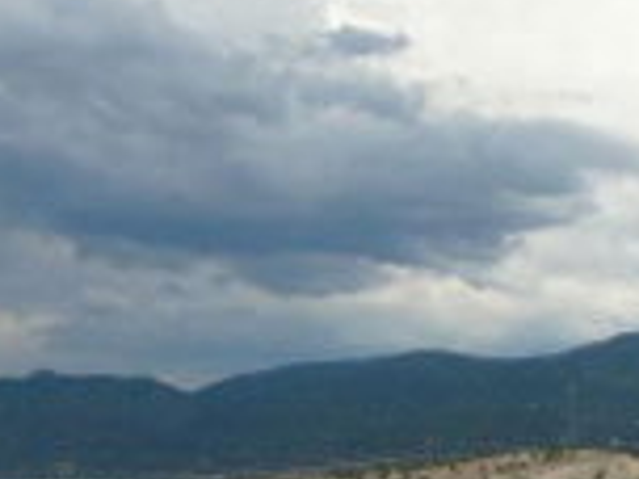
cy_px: 471
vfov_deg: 12.4
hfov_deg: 16.7
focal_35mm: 118
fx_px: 2178
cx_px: 290
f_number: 6.3
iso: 100
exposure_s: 1/400
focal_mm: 4.6
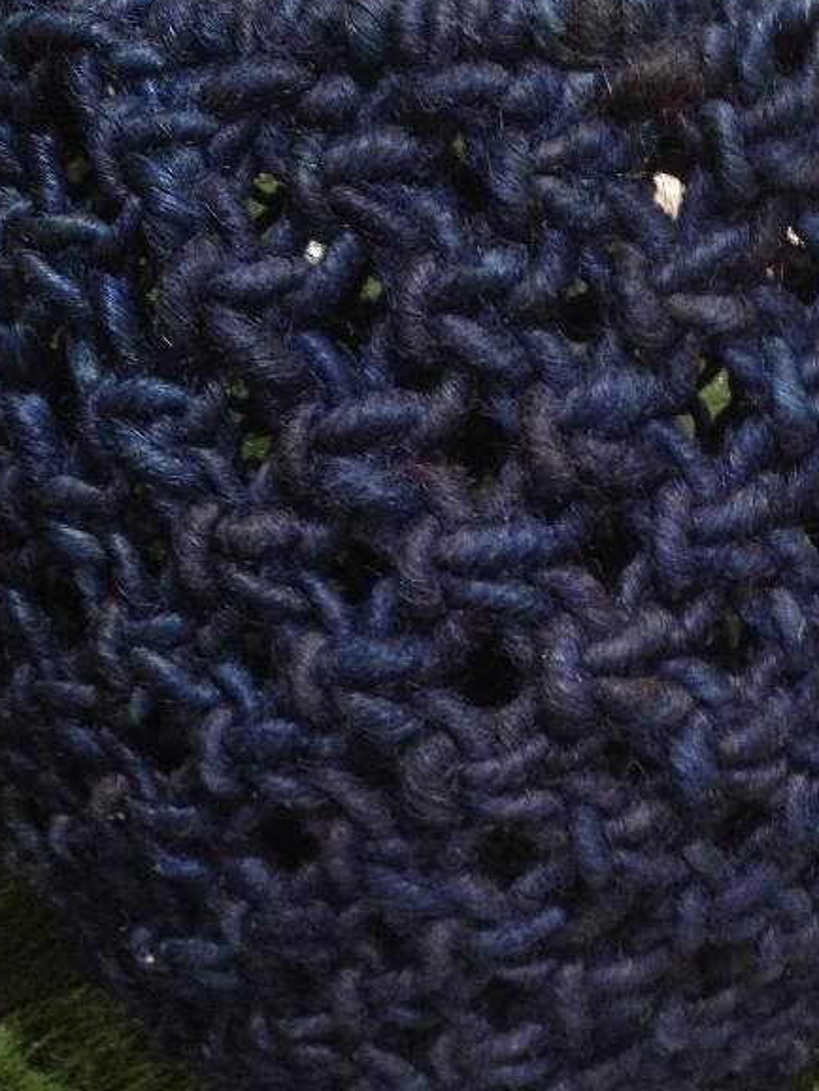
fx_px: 1954
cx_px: 521
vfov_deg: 30.9
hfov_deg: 23.6
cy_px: 759
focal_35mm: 62
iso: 400
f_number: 2.4
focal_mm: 4.28
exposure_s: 1/20
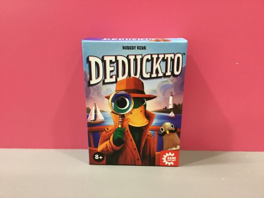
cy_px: 99
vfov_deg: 45.4
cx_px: 132
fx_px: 236
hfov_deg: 58.4
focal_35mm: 31
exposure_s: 1/33
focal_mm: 3.3
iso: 250
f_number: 2.4
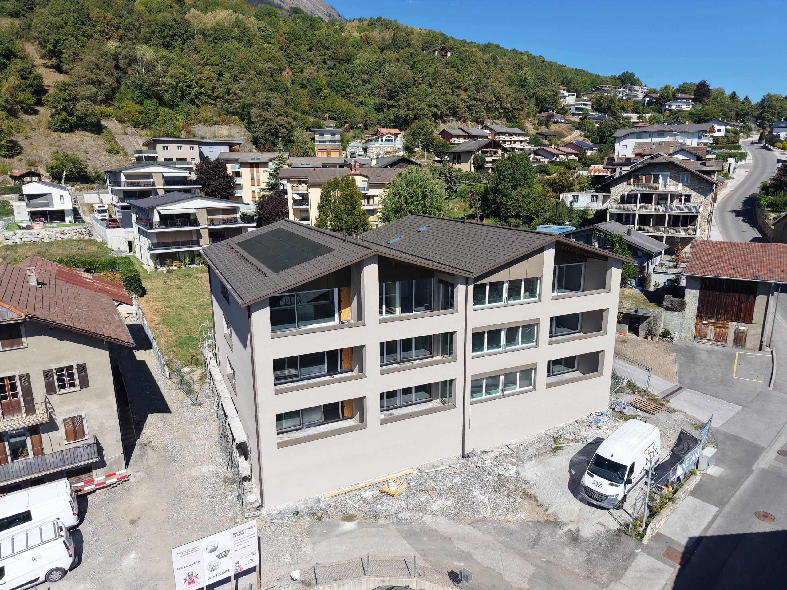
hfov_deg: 71.6
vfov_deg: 56.8
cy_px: 295
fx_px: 546
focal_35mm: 24
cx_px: 394
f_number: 1.8
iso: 200
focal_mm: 8.67
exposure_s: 1/5000
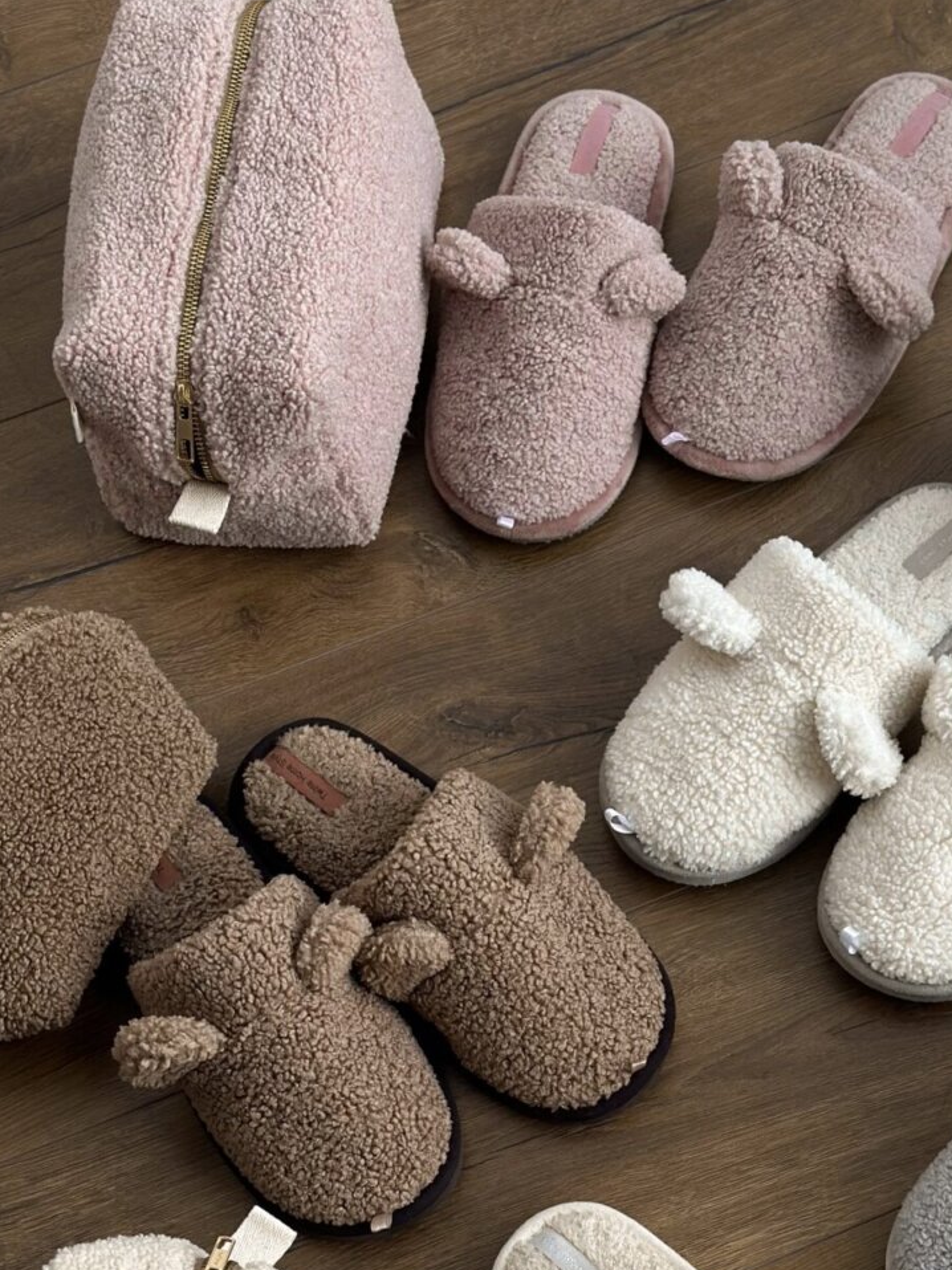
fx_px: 2825
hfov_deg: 19.0
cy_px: 1011
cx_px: 711
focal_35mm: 77
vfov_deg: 24.9
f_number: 1.8
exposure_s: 1/200
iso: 80
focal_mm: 6.86
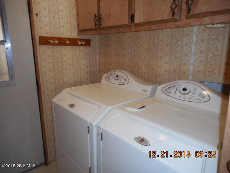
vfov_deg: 54.9
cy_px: 86
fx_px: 166
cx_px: 115
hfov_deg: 69.4
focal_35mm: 25
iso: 200
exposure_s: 1/25
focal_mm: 4.5
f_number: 3.7
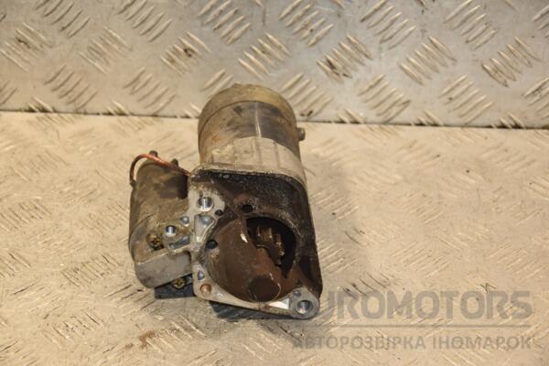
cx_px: 274
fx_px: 1510
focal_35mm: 99
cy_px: 183
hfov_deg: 20.6
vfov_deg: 13.8
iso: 800
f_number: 5.3
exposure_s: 1/160
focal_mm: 66
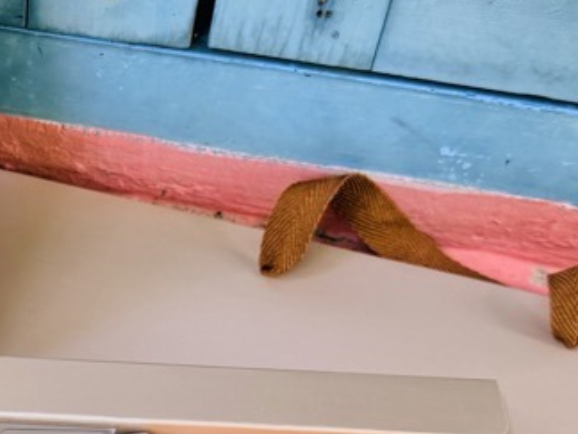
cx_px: -77
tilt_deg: -51.3
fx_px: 1486
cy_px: 352
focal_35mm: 89
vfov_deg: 16.5
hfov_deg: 20.8
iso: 50
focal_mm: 6.76
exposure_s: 1/148
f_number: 1.78
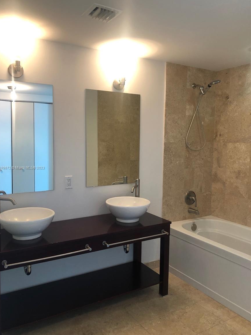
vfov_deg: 61.7
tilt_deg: -5.8
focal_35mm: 29
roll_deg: -0.8
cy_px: 168
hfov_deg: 48.2
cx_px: 122
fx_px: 280
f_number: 1.8
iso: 40
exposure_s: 1/17
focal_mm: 3.99
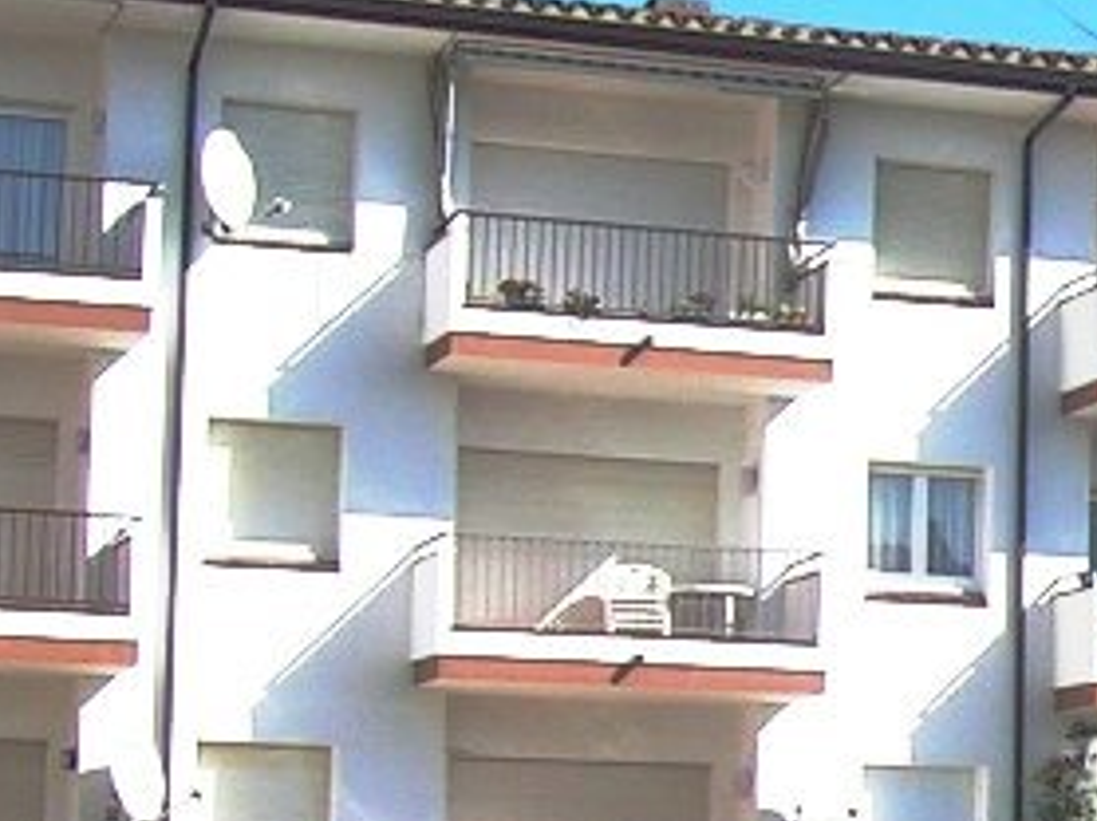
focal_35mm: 129
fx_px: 4085
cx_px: 1910
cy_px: 880
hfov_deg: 13.8
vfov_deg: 11.3
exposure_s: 1/339
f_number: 4.8
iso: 50
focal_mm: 5.4
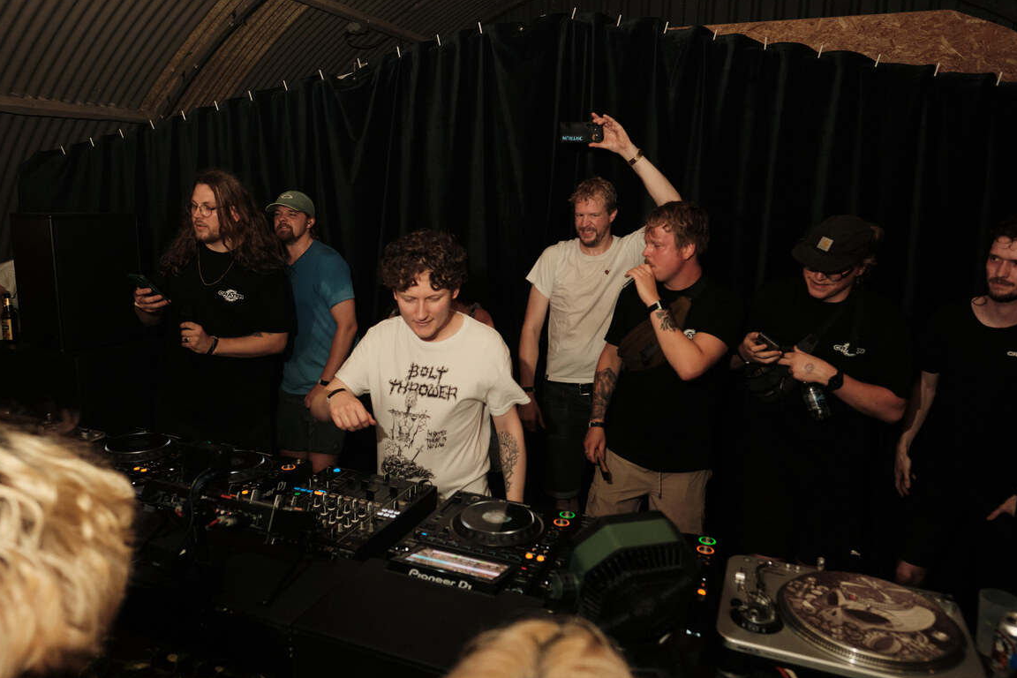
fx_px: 706
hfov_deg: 71.5
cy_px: 334
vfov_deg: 51.3
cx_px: 489
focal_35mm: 25
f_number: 3.2
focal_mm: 16
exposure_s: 1/180
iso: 3200
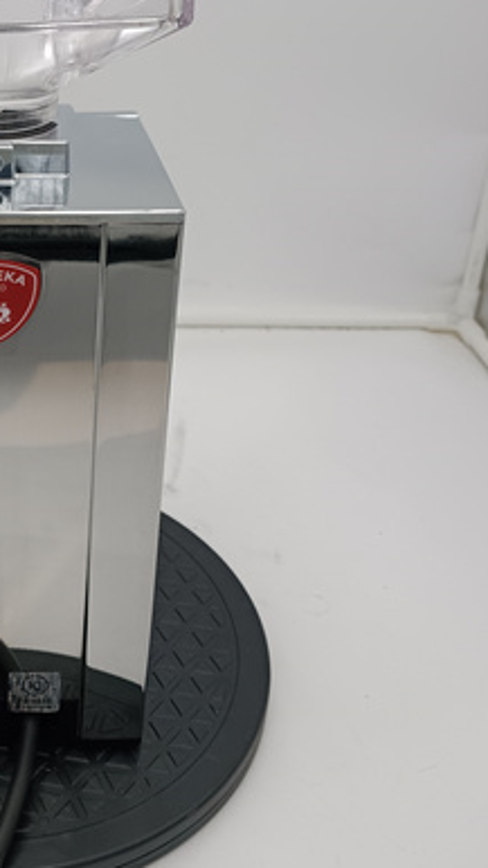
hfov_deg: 25.8
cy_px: 306
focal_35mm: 44
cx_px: 7
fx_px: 1013
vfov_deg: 45.8
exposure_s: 1/184
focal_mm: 4.81
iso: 144
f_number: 1.8
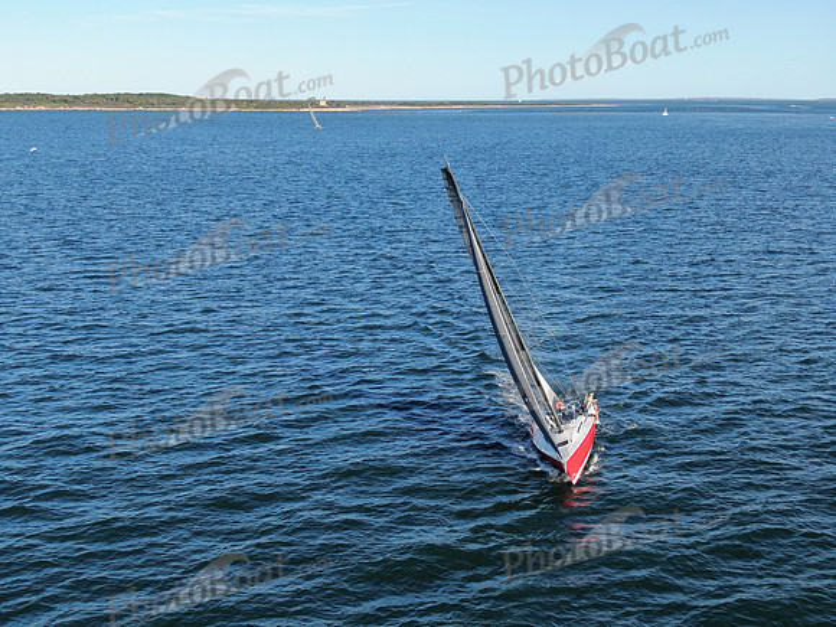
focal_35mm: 48
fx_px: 1159
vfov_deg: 30.3
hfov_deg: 39.7
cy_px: 314
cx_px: 418
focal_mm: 8.6
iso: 100
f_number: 3.8
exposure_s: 1/640
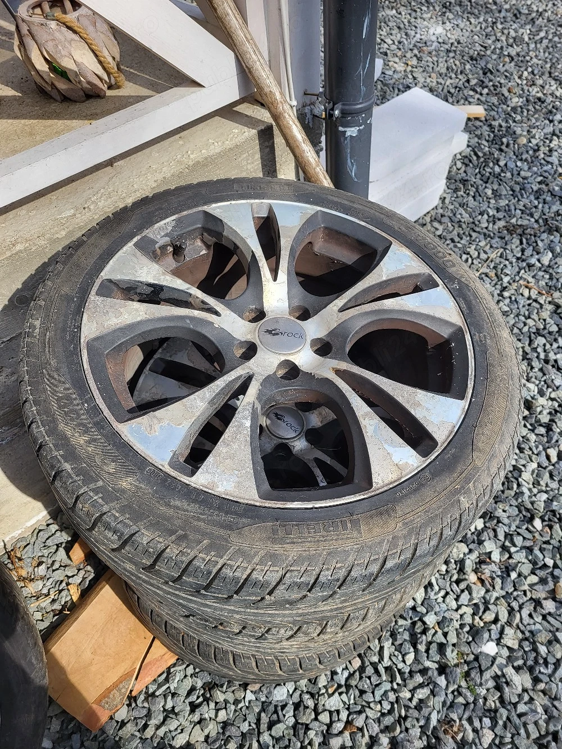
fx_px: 563
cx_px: 281
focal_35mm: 26
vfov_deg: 67.3
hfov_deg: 53.1
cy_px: 374
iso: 40
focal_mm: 5.4
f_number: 1.8
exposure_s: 1/1250
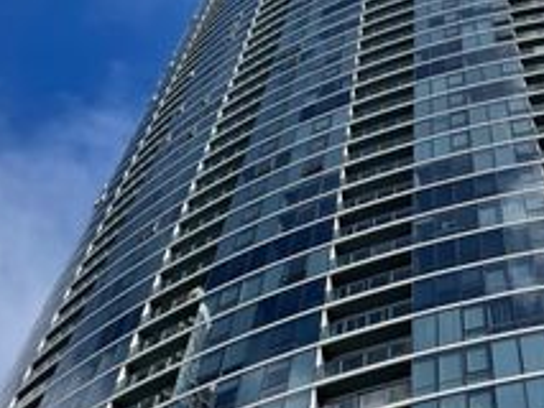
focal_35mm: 61
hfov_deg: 30.8
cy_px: 228
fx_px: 959
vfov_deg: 24.0
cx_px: 447
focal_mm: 4.2
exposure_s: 1/5291
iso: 32
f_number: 1.6
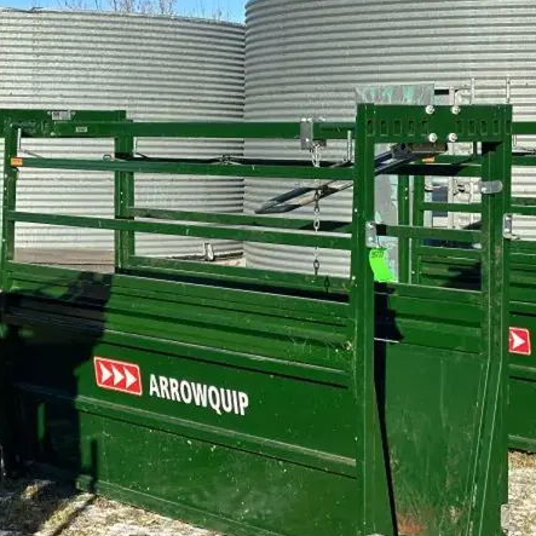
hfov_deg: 18.9
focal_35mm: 92
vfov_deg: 18.9
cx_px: 313
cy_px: 230
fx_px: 1612
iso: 64
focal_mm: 6.86
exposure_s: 1/3731
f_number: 1.78
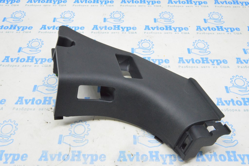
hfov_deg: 57.3
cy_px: 83
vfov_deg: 39.9
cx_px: 124
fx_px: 228
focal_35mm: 33
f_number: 20
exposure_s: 1/15
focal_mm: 22
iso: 6400
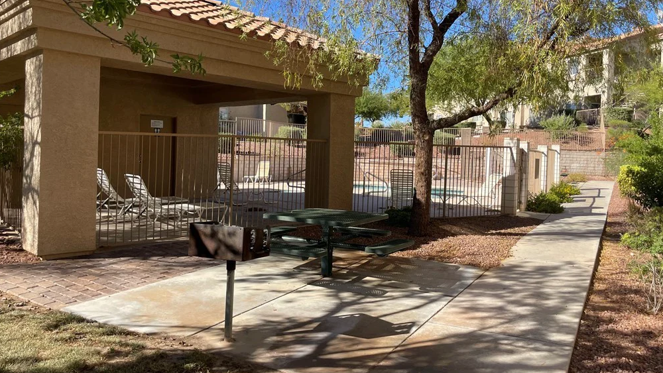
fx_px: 510
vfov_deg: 40.2
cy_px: 169
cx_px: 337
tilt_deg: +0.6
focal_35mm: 29
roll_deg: -1.1
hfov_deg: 66.1
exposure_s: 1/1855
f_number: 1.6
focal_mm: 4.2
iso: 32
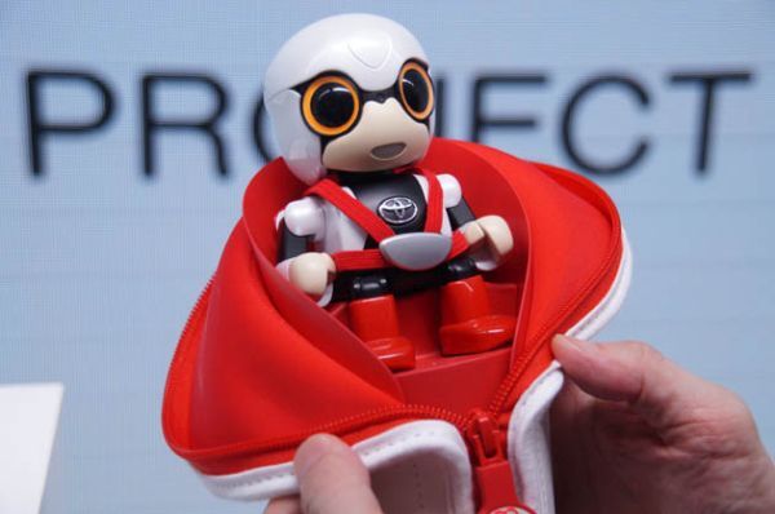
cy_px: 257
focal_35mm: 68
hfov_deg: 29.9
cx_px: 388
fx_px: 1451
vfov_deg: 20.1
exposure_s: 1/80
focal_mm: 45
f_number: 5
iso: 200
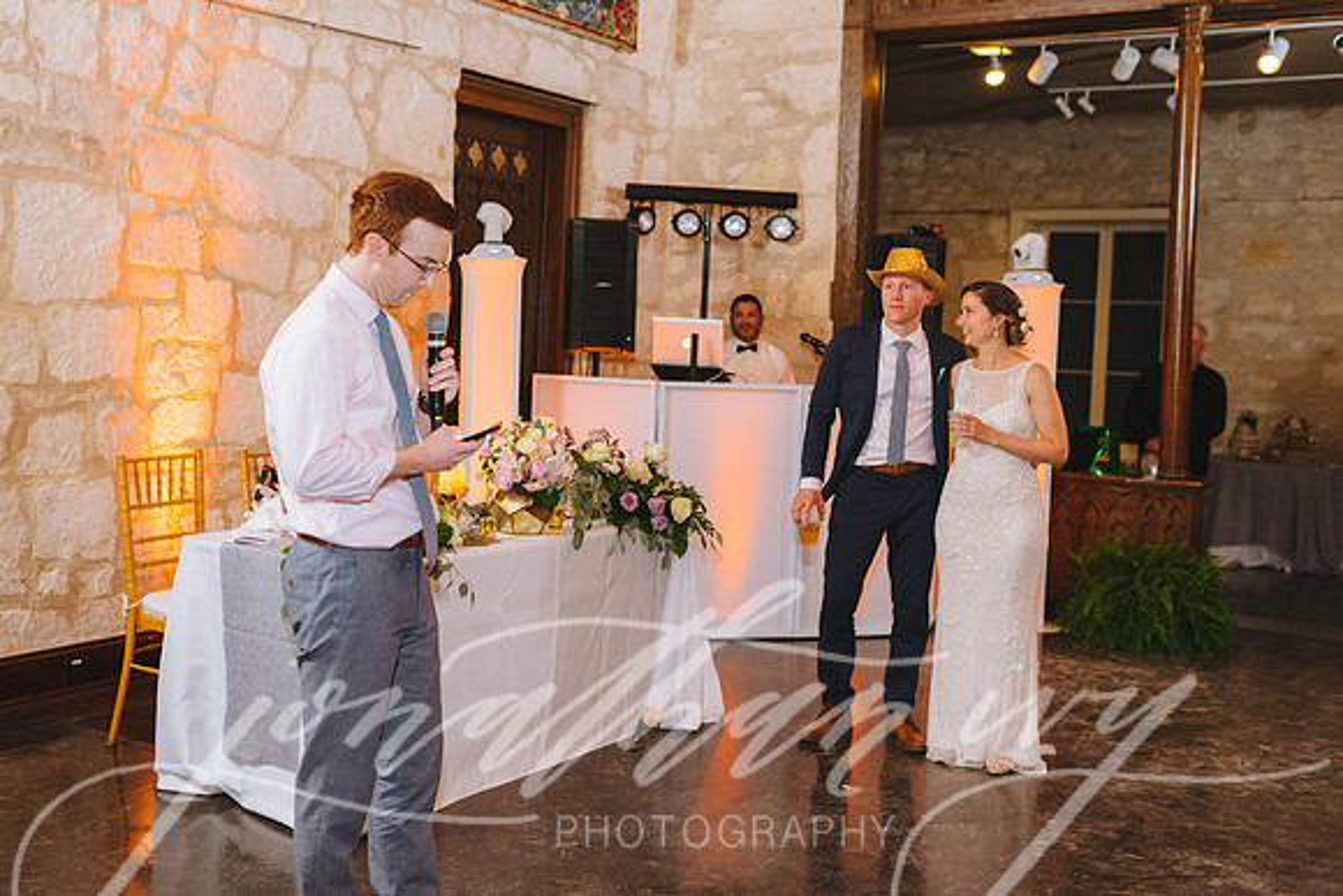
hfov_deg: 47.9
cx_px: 568
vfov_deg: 33.1
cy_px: 379
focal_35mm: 40
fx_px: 1507
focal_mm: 35
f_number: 2.5
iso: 1000
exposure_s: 1/200
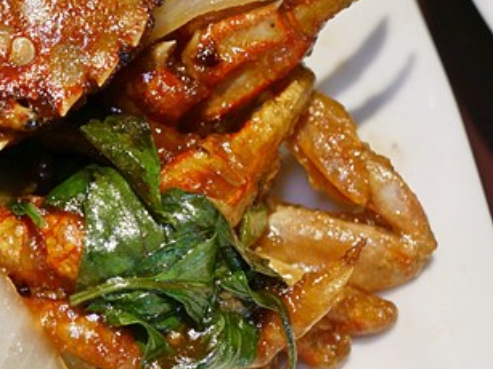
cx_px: -132
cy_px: -12
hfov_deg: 11.8
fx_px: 2321
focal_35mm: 163
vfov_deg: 9.0
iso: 200
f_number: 2.5
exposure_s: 1/160
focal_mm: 25
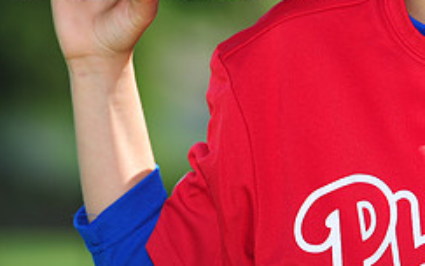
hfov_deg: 4.3
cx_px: 470
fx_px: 5630
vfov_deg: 2.7
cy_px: -65
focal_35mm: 486
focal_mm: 200
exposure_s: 1/800
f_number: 4.5
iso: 200
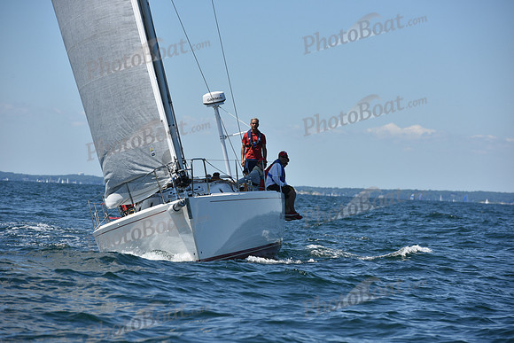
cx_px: 257
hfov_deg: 10.3
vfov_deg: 6.9
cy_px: 172
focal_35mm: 200
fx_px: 2856
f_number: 8
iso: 250
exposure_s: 1/1250
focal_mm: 200
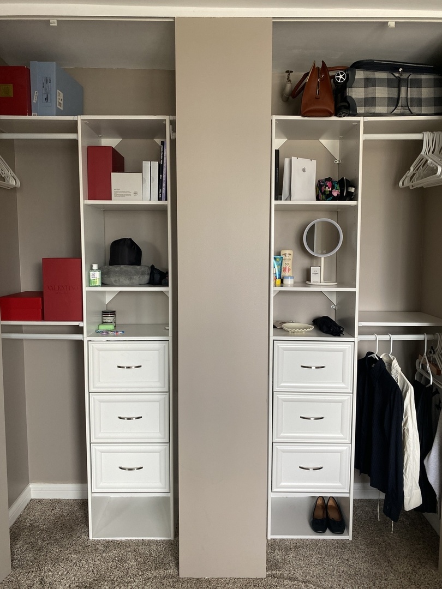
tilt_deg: -5.9
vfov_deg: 67.3
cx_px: 221
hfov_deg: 53.1
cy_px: 294
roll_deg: +0.3
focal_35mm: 26
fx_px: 443
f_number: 1.8
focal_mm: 4.25
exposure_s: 1/115
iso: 125
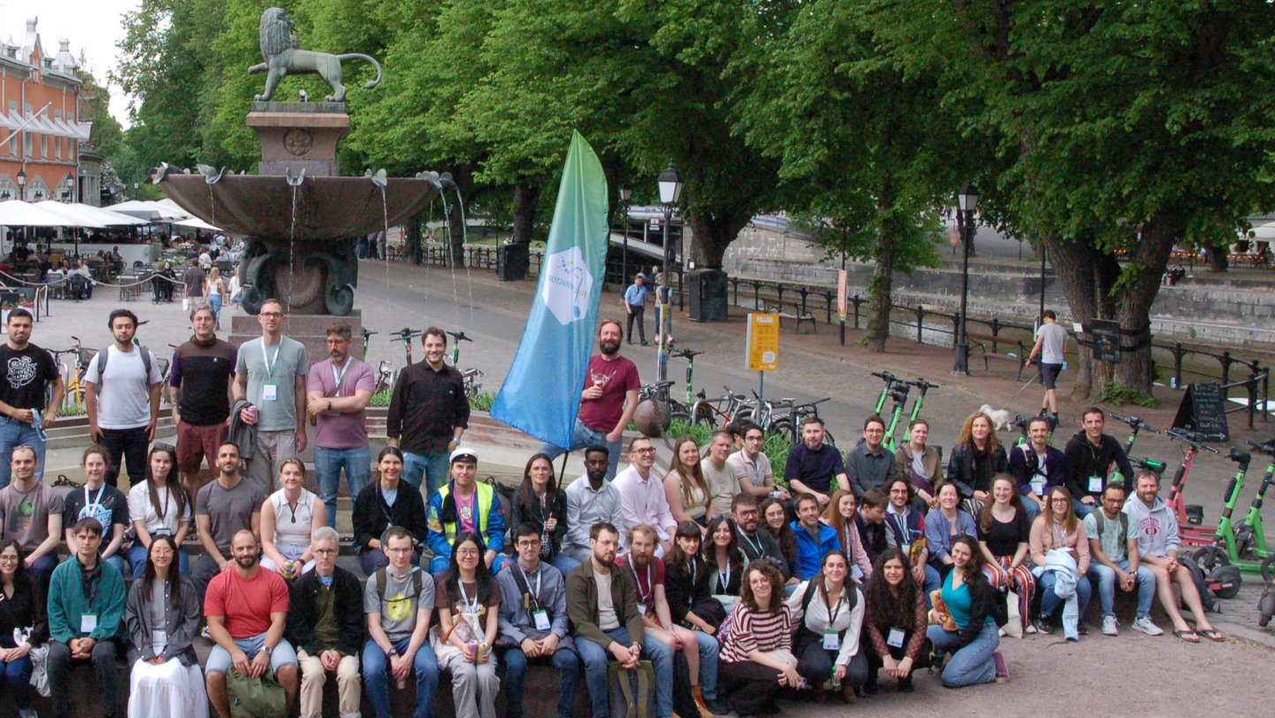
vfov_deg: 24.9
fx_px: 1623
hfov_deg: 42.3
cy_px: 306
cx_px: 431
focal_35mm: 48
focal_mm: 22
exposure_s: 1/125
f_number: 13
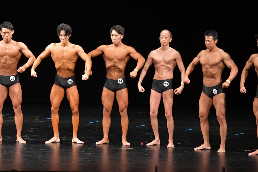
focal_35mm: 217
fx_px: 1554
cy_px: 86
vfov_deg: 6.3
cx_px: 129
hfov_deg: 9.5
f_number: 5.6
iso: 5000
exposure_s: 1/400
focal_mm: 145
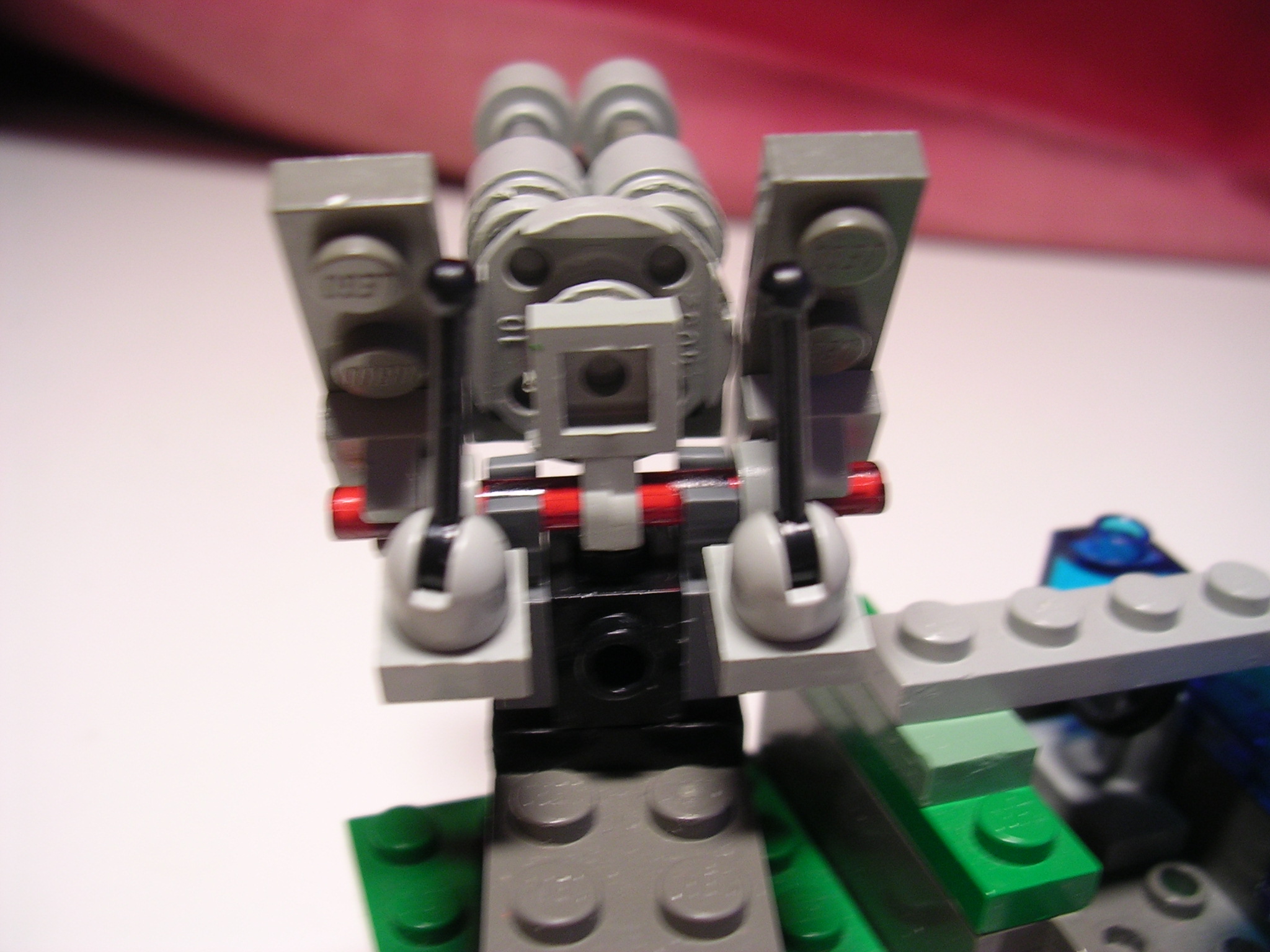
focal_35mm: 38
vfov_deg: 37.7
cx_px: 635
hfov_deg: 49.0
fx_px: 1394
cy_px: 476
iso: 100
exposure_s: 1/11.2
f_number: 2.8
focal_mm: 5.8
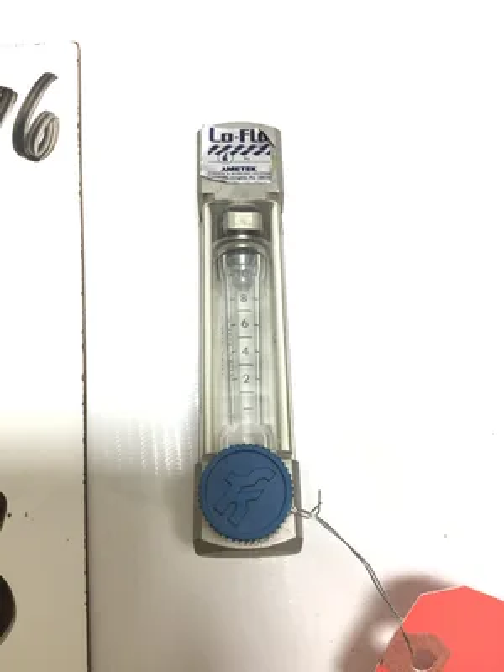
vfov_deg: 58.4
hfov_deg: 45.4
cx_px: 252
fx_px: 602
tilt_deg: -76.4
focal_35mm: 31
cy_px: 336
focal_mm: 3.3
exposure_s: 1/120
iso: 25
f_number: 2.4
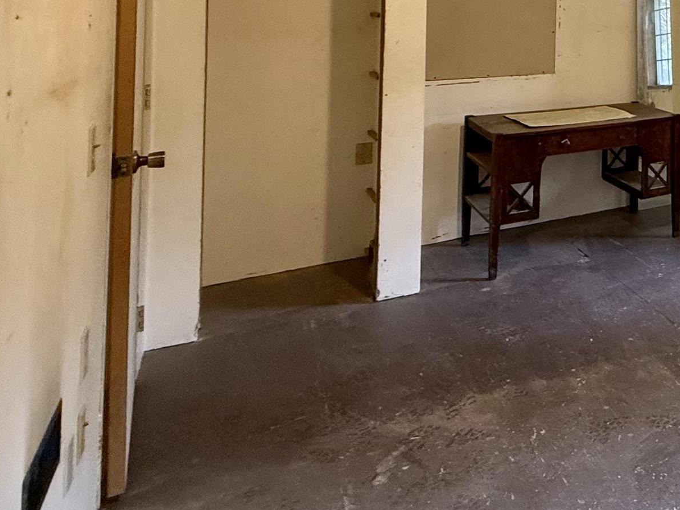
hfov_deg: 36.2
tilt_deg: +1.2
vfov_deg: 35.5
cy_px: -11
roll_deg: -1.0
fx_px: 707
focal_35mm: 36
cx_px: 862
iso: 320
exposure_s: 1/85
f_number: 2.2
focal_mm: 2.22
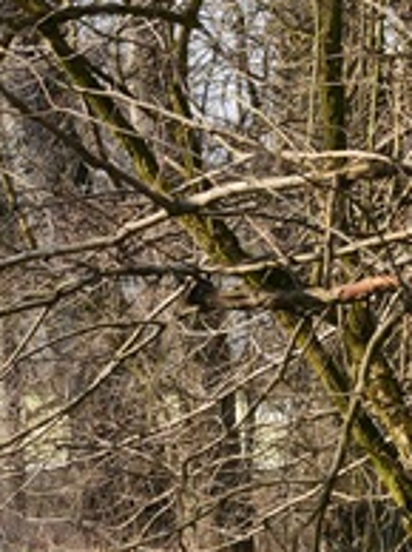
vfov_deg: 6.7
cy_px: 450
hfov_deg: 5.0
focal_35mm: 297
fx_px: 4724
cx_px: -202
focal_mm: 36
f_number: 4.5
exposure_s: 1/200
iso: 100
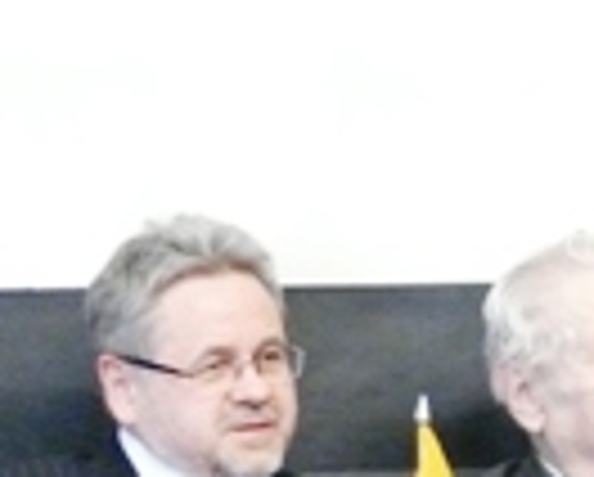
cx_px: 806
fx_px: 4437
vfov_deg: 6.1
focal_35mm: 252
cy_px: 495
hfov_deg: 7.6
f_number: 3.2
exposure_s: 1/80
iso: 800
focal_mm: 16.1
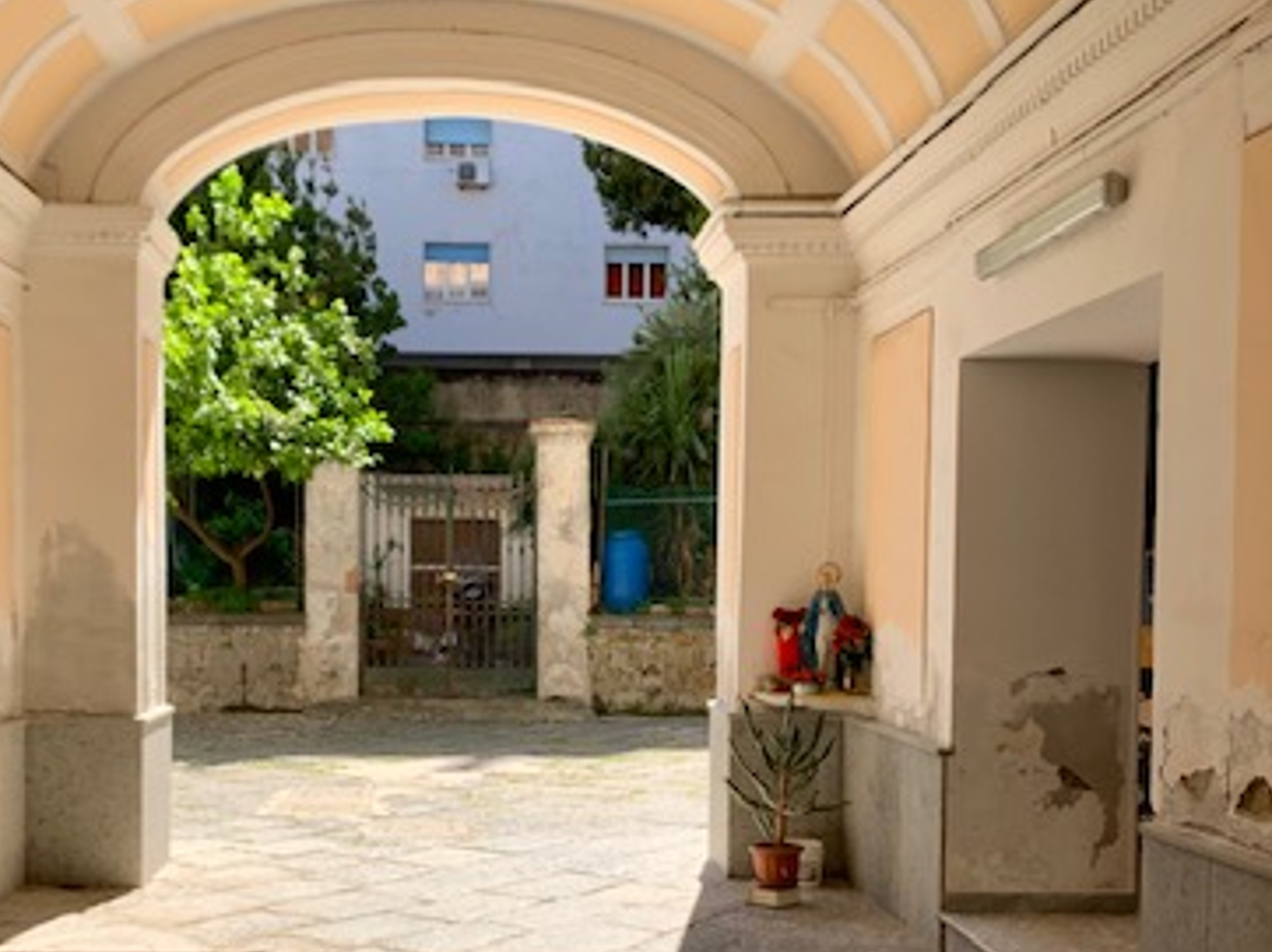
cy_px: 657
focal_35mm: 46
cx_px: 517
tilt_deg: -0.3
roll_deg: -1.5
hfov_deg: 41.1
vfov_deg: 31.2
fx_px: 1689
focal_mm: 4.25
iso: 25
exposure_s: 1/399
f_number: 1.8
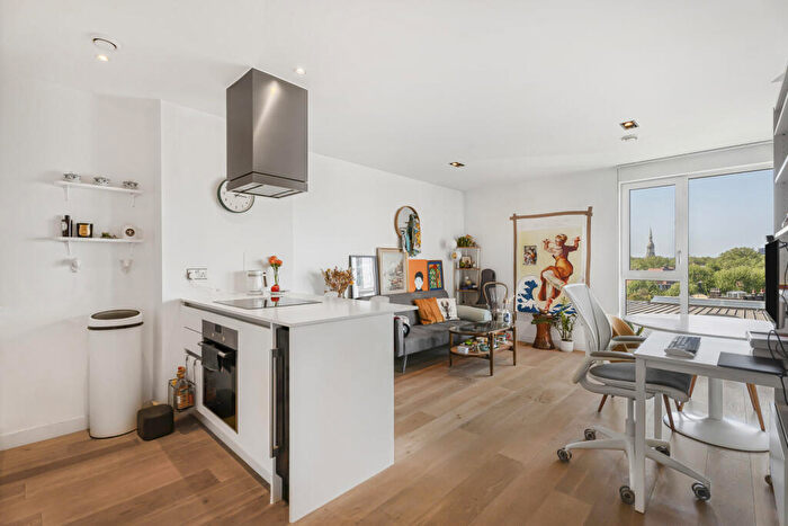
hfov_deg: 96.7
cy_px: 263
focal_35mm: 16
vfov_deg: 73.8
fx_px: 350
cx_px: 394
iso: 320
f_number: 8
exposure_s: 1/30
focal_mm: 16
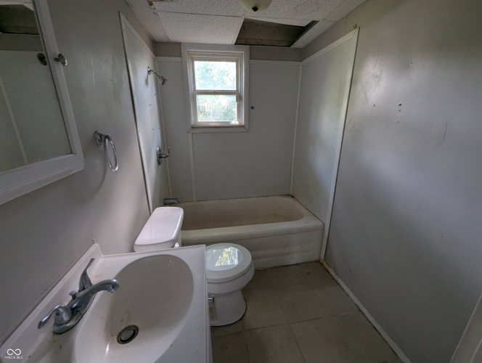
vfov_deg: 90.1
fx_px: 181
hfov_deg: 106.1
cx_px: 241
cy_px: 182
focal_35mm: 13
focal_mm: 1.95
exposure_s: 1/36.9
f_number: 2.2
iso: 174
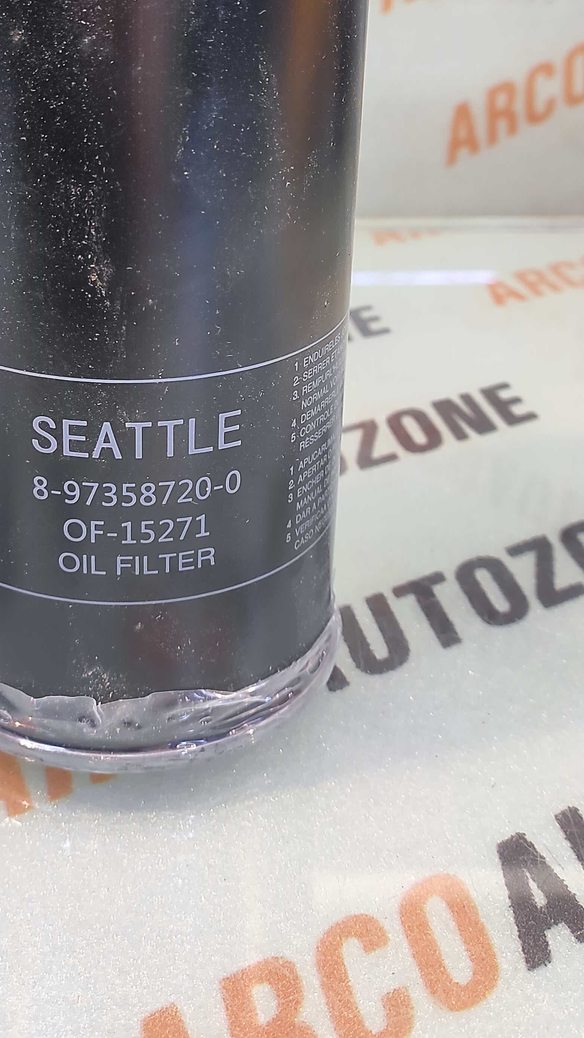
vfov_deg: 58.8
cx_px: 173
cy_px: 239
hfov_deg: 37.2
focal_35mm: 31
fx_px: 853
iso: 320
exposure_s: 1/33
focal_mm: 4.74
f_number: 1.79
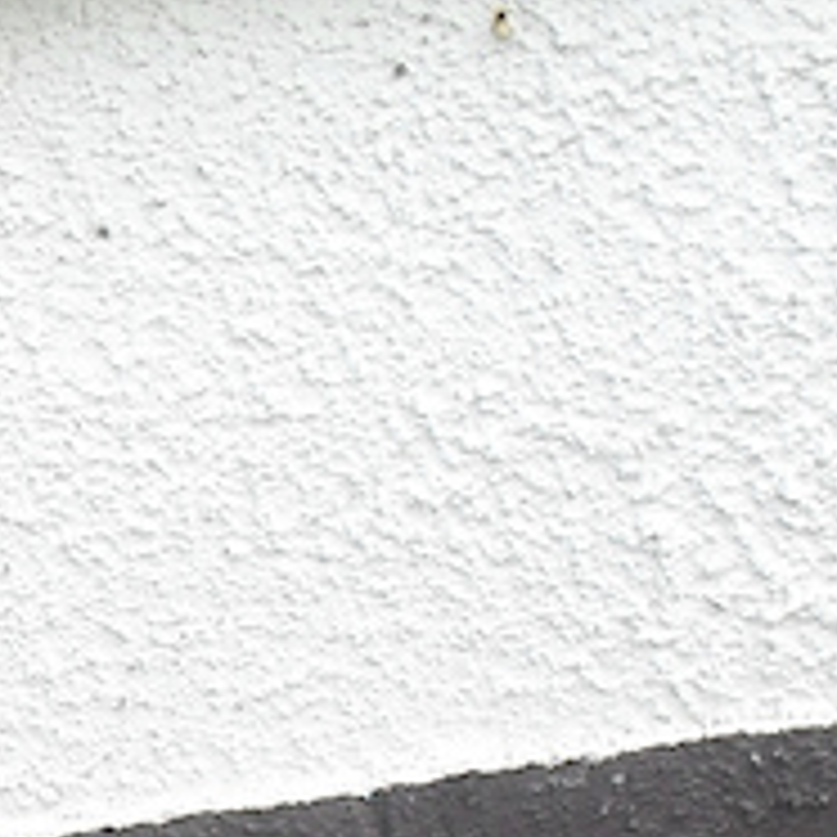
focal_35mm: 170
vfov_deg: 9.7
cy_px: 1534
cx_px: -112
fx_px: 4651
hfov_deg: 10.2
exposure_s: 1/180
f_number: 3.2
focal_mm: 6.3
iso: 100
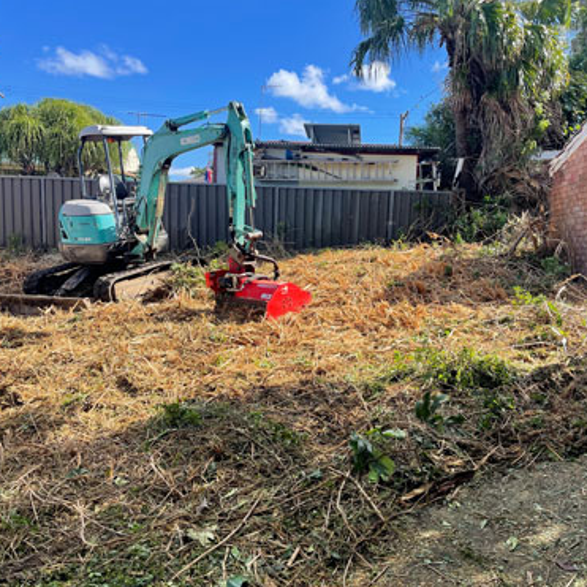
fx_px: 595
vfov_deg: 52.5
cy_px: 294
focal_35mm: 31
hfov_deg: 52.2
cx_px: 347
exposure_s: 1/1098
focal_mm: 5.1
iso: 32
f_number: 1.6
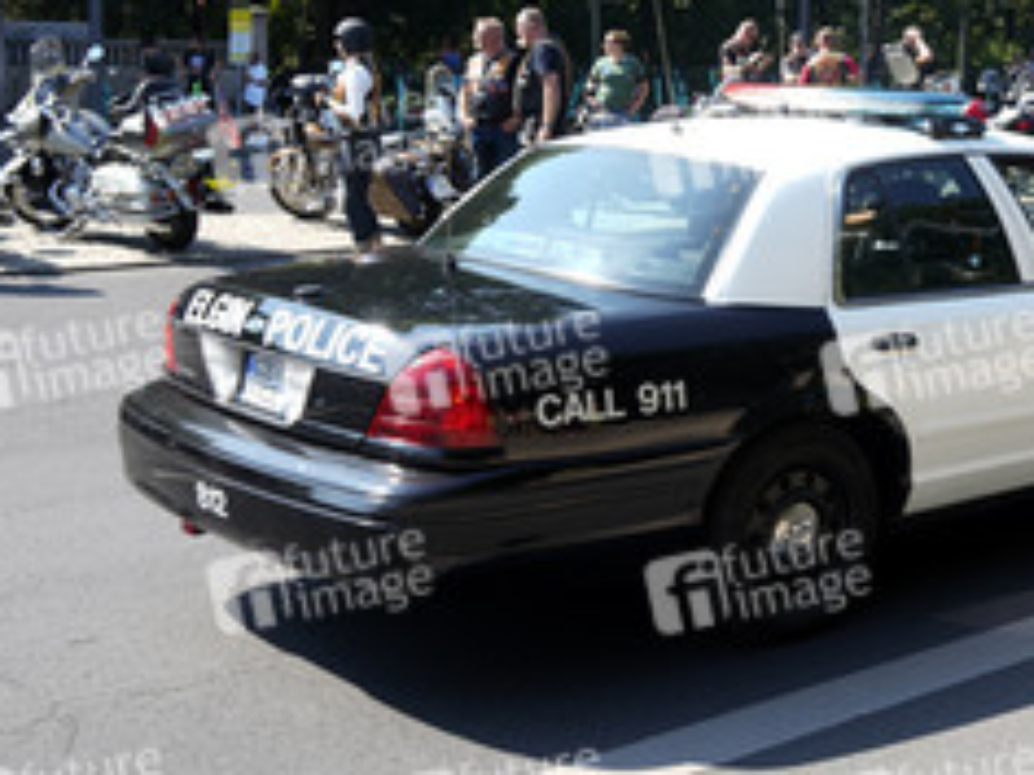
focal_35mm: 55
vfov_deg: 26.4
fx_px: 1643
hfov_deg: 34.0
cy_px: 254
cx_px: 817
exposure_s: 1/100
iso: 64
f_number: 5.6
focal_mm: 30
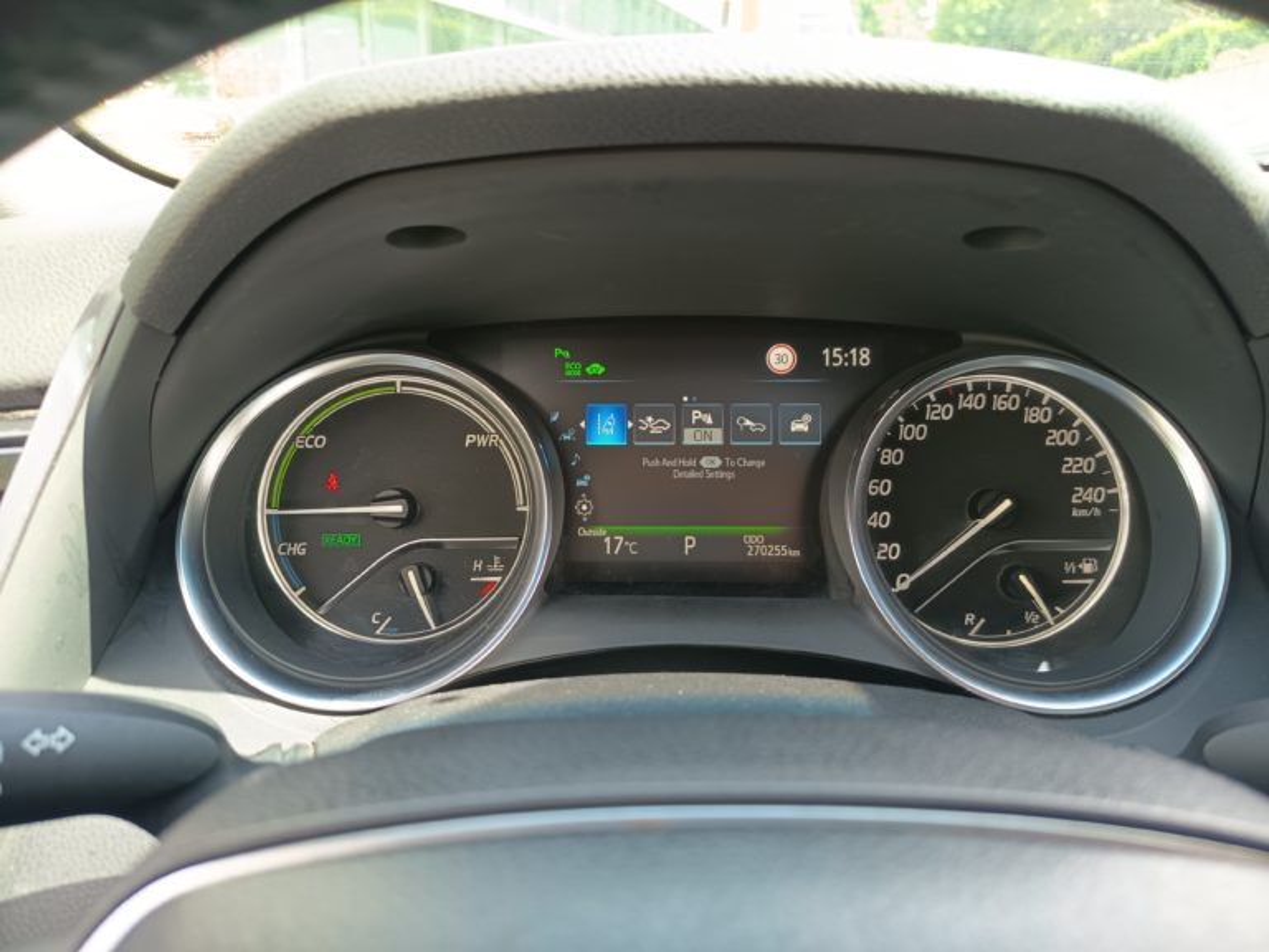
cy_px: 476
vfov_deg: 56.8
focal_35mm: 24
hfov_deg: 71.6
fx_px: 880
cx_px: 634
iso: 170
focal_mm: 5.27
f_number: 1.7
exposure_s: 1/50
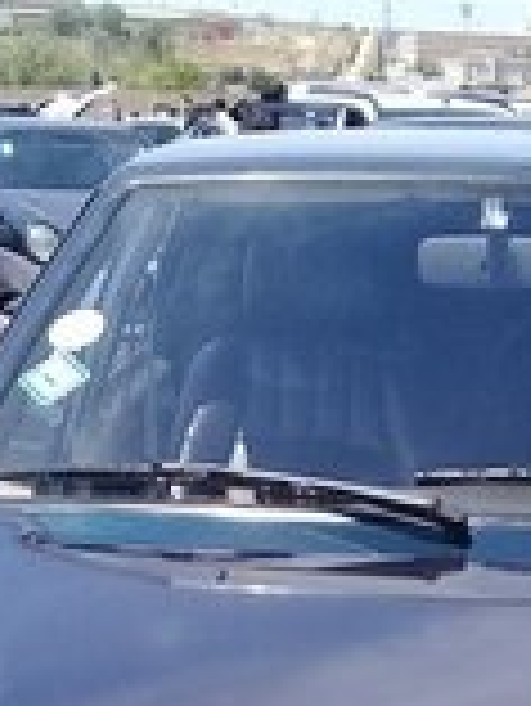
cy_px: 1039
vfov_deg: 18.0
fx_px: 2002
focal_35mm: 98
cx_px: 423
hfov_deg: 15.0
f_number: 2.2
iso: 50
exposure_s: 1/799
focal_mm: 3.3
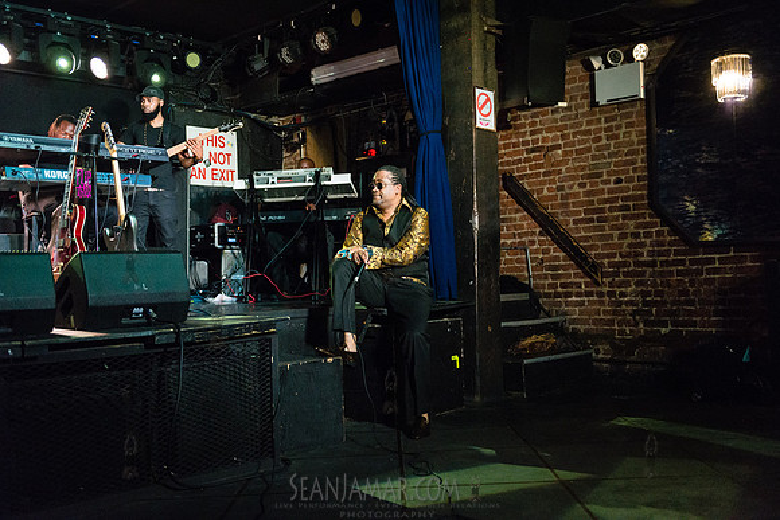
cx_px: 390
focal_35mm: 36
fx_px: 780
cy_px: 260
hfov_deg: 53.1
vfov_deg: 36.9
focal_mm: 36
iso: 3200
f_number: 2.8
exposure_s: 1/320
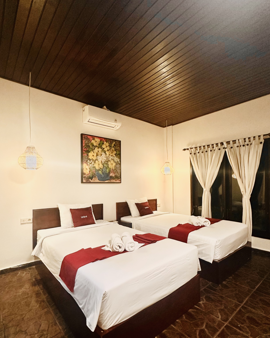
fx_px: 180
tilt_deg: +0.6
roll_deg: +0.0
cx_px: 122
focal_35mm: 18
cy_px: 184
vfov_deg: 86.2
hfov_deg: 73.6
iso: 320
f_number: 2.2
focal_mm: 2.22
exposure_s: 1/50
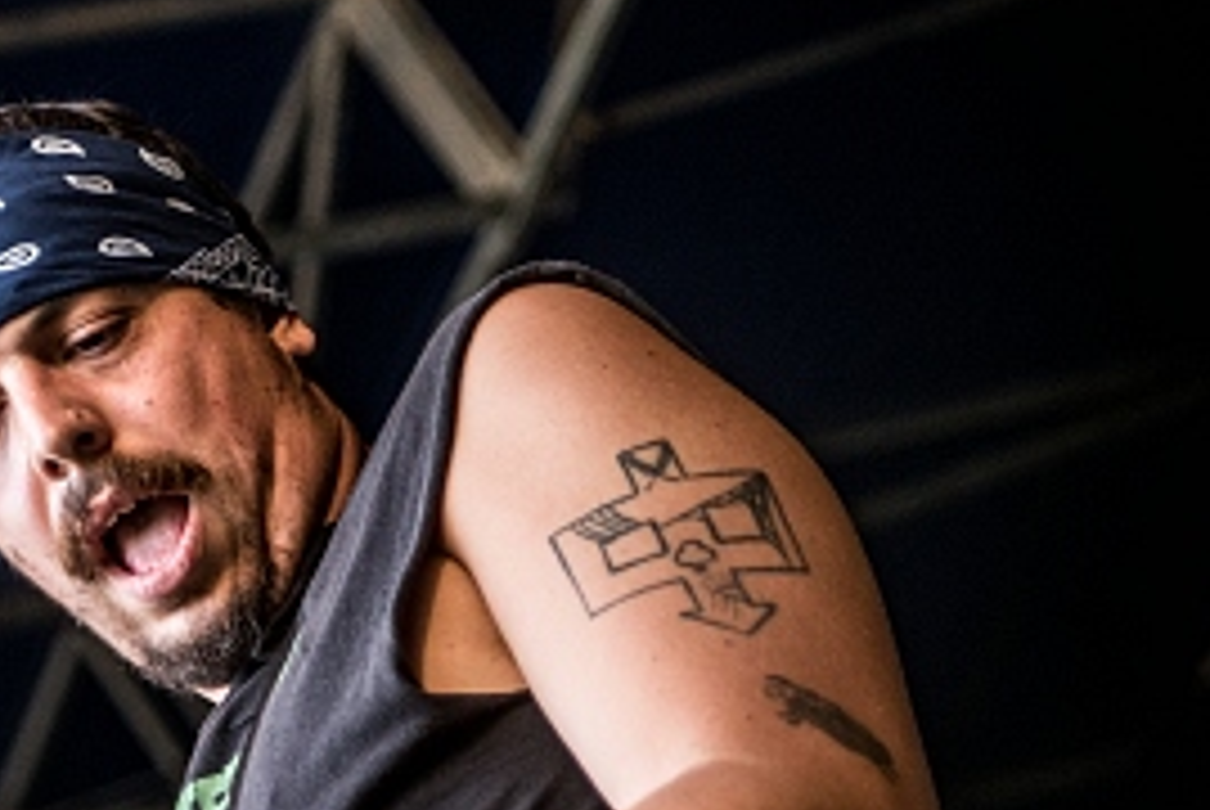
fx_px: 5215
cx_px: 139
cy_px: 587
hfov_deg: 13.1
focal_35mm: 155
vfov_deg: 8.9
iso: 500
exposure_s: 1/250
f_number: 2.8
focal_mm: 58
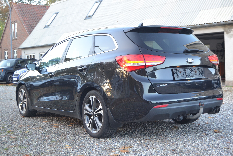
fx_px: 330
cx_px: 116
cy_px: 78
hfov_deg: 38.9
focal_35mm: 51
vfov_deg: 26.5
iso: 400
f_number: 5
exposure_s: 1/100
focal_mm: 34
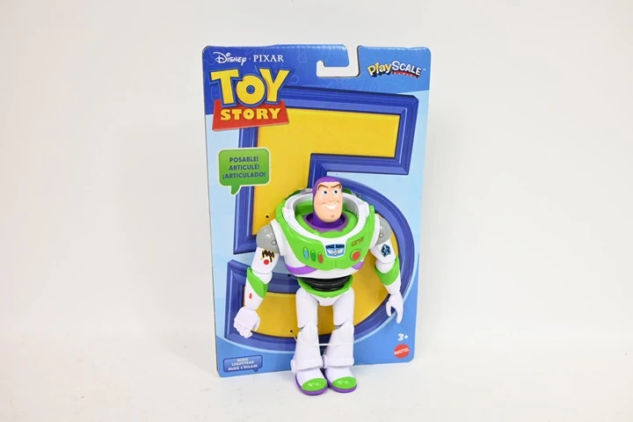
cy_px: 211
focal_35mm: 33
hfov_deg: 57.2
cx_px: 316
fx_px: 580
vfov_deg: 40.0
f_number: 4
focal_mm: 22
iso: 400
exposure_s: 1/200
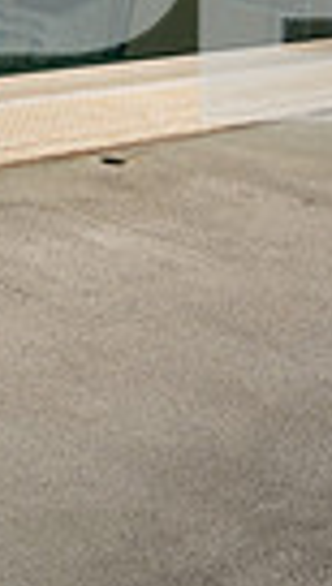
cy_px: -310
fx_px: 1775
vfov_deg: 16.9
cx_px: -142
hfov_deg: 10.4
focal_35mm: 114
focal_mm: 33
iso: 640
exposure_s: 1/250
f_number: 5.6
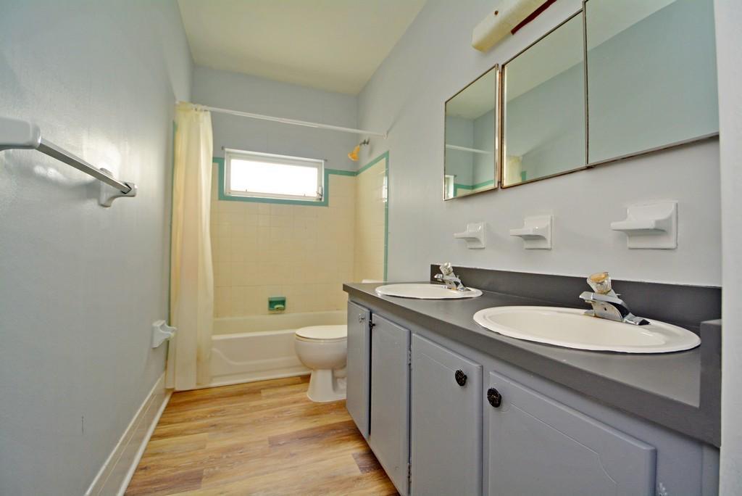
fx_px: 309
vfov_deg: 77.4
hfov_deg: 100.4
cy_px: 248
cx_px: 371
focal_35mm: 15
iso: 360
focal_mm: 10
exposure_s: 1/60
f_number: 4
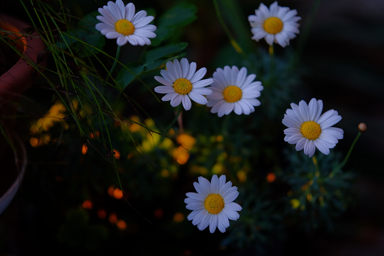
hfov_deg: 24.2
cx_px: 192
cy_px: 128
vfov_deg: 16.3
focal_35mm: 84
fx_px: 896
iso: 200
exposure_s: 1/210
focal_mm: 56
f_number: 1.7
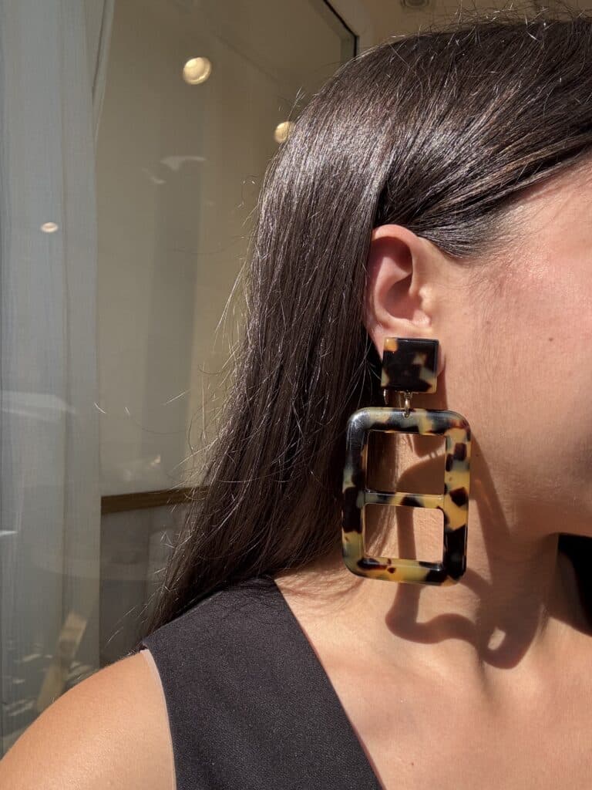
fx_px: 684
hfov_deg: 46.8
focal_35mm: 30
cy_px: 395
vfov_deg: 60.0
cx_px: 296
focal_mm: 2.69
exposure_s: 1/1172
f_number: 1.9
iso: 25
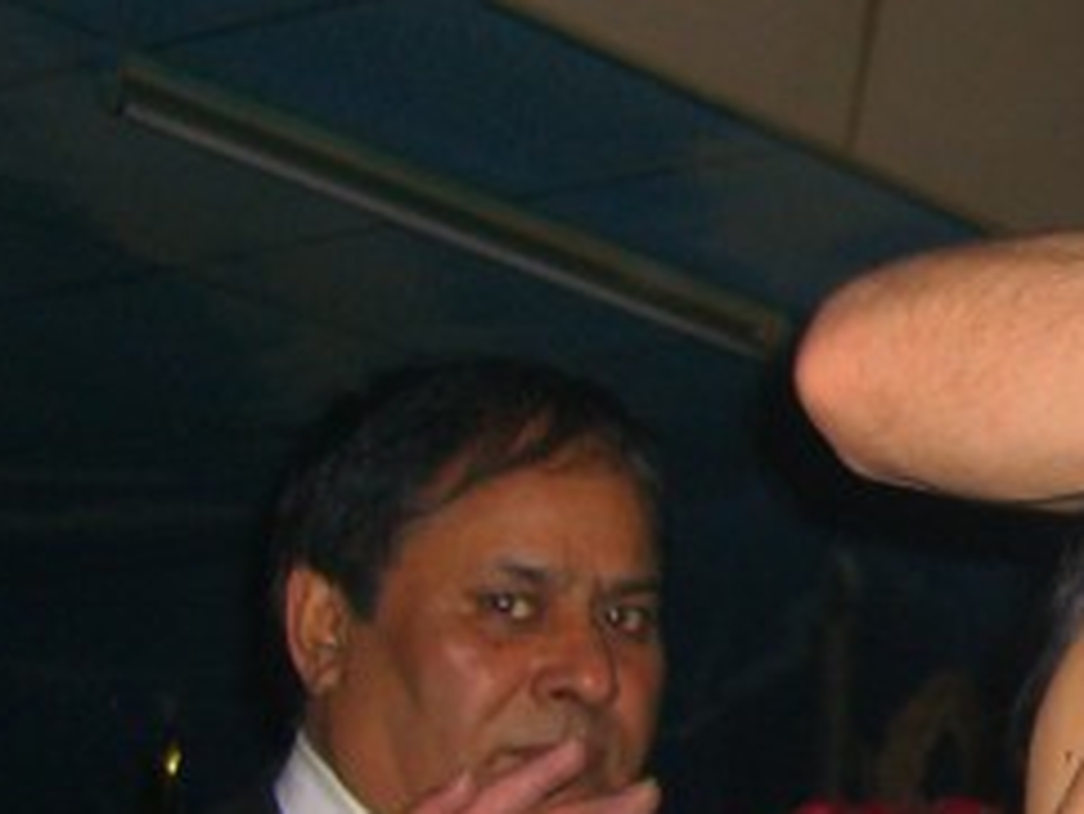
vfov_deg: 11.7
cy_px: 769
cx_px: 1628
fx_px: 3948
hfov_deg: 14.6
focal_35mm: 126
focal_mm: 7.9
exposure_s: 1/60
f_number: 2.8
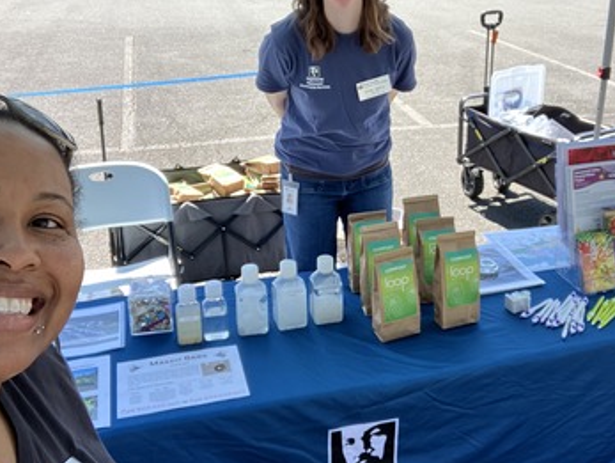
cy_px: 186
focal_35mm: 42
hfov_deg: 44.6
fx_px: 747
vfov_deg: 34.3
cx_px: 362
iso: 20
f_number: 2.2
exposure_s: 1/161
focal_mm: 2.87
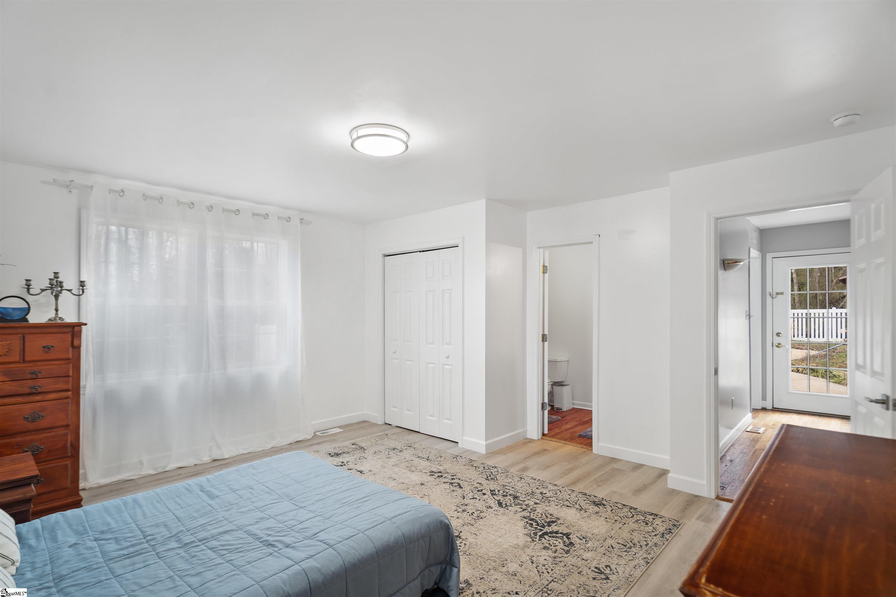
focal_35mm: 17
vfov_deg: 70.4
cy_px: 298
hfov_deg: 93.3
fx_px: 423
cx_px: 448
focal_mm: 17
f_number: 4
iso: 320
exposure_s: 1/1.67
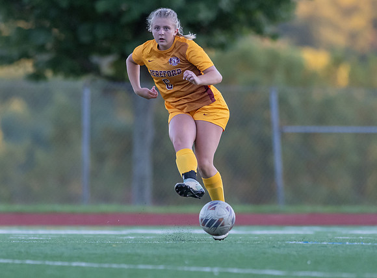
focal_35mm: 613
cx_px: 181
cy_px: 118
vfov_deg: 2.4
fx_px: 6643
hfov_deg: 3.3
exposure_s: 1/1600
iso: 1600
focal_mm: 300
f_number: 2.8
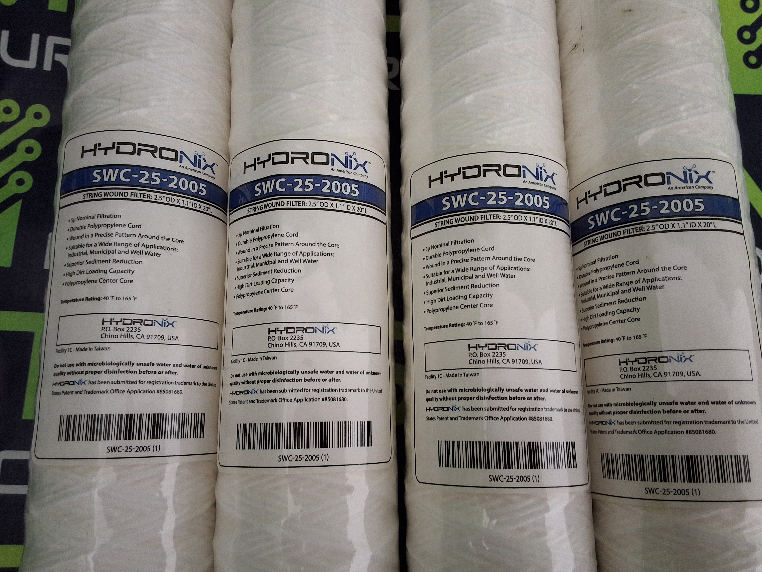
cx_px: 381
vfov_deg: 49.7
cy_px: 286
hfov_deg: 63.4
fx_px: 616
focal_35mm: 28
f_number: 1.9
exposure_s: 1/24
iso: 200
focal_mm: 2.91
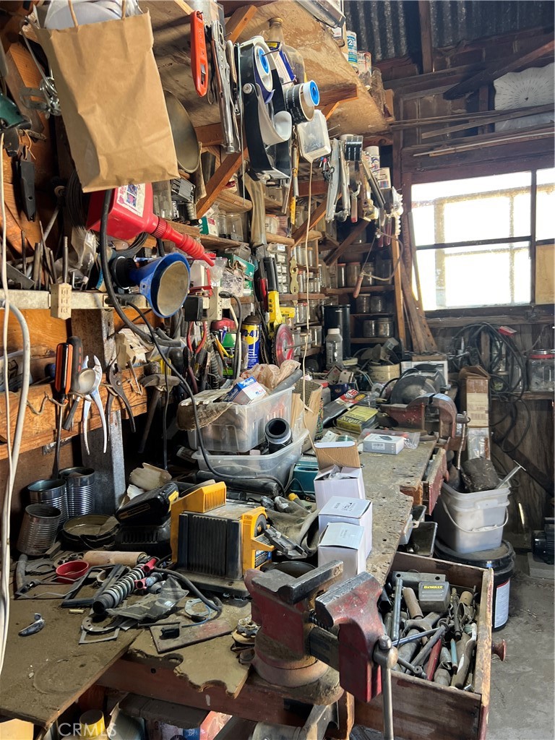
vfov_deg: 67.3
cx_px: 278
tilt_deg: -4.8
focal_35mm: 26
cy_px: 370
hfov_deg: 53.1
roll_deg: +3.5
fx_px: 556
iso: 80
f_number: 1.5
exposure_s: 1/121
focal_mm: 5.7
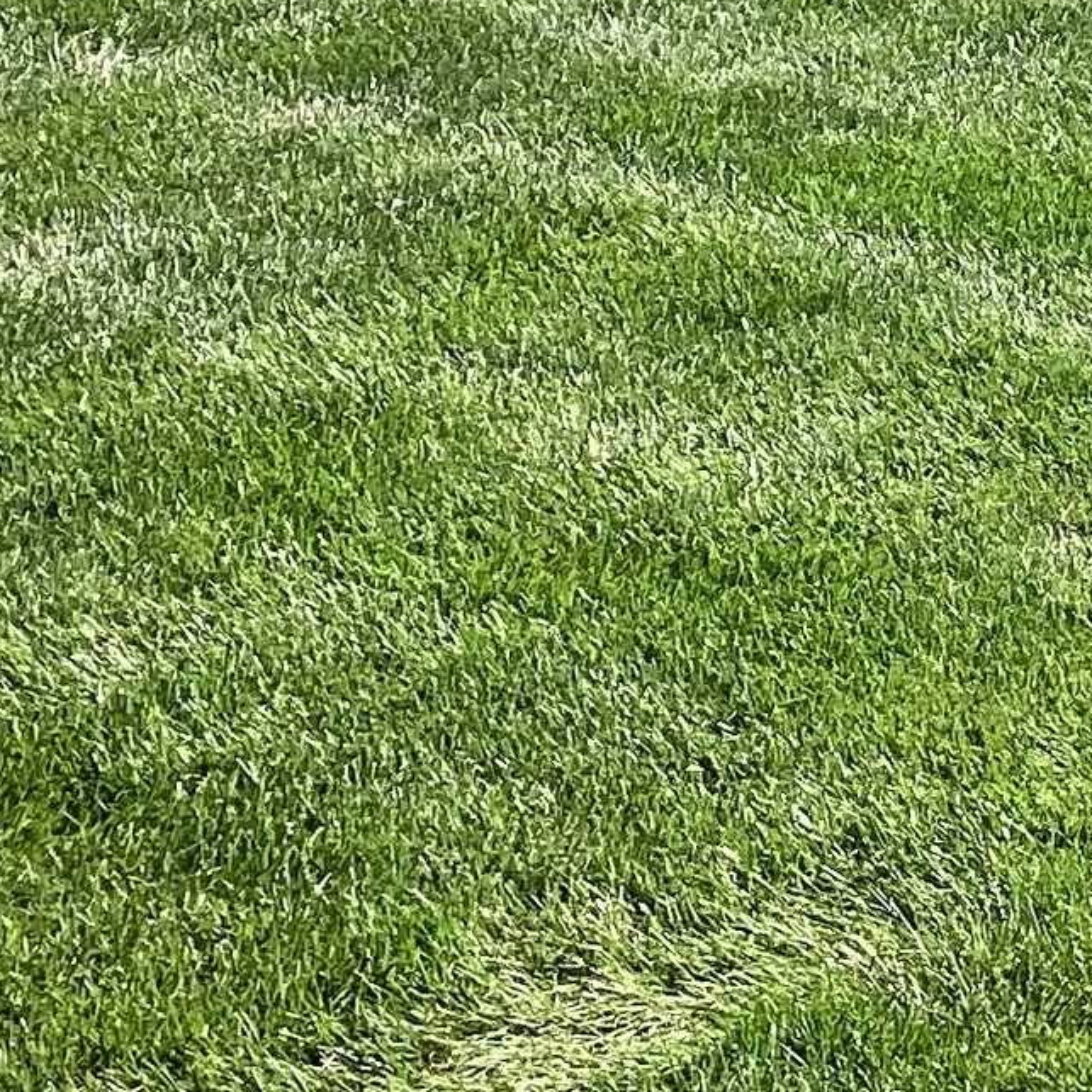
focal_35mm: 131
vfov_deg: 13.1
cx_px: 1892
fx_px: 4675
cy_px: -22
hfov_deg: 12.3
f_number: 2.4
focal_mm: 3.3
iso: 25
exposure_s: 1/590
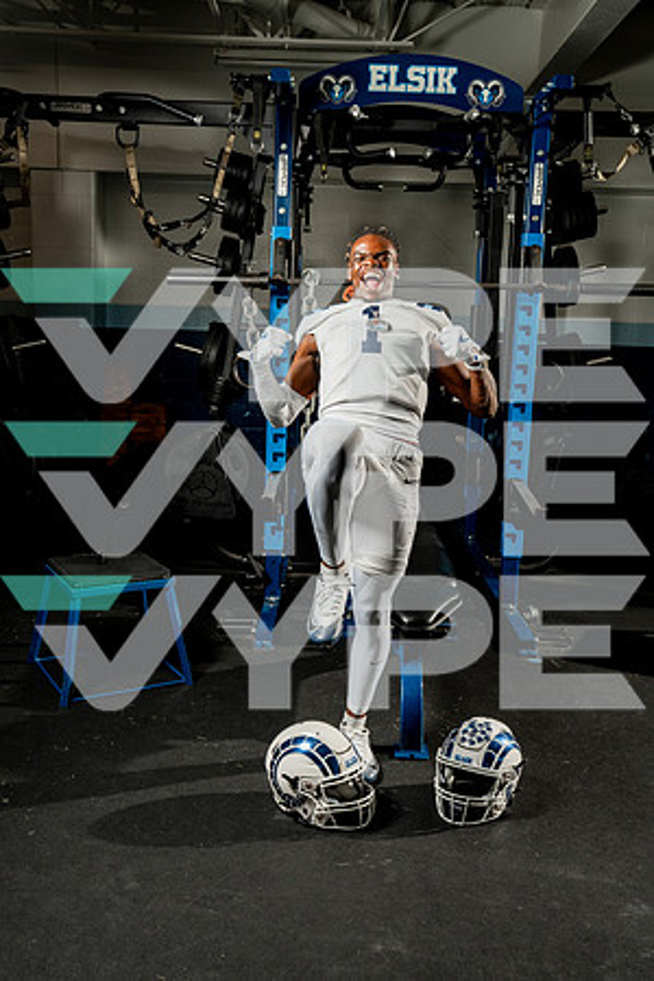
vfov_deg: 54.4
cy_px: 490
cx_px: 327
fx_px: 954
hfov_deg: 37.9
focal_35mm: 35
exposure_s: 1/200
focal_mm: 35
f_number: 7.1
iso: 640
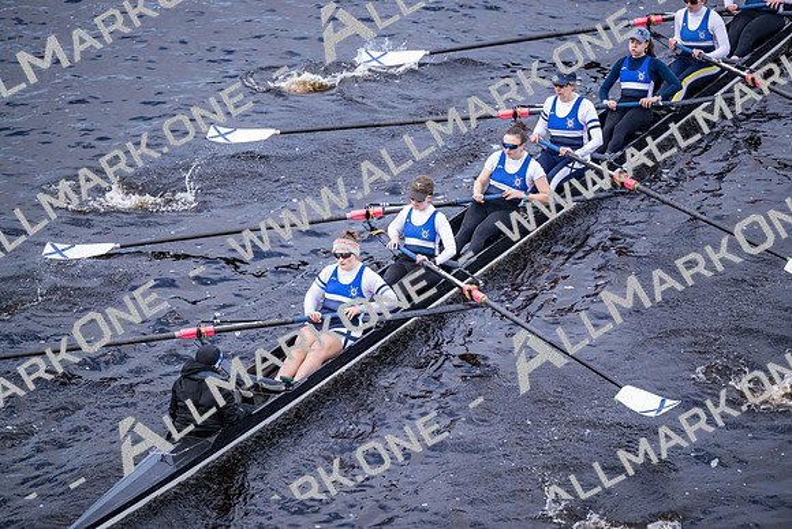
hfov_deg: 10.3
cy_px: 264
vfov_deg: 6.9
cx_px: 396
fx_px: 4401
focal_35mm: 200
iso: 1600
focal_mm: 200
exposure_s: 1/2000
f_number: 2.8
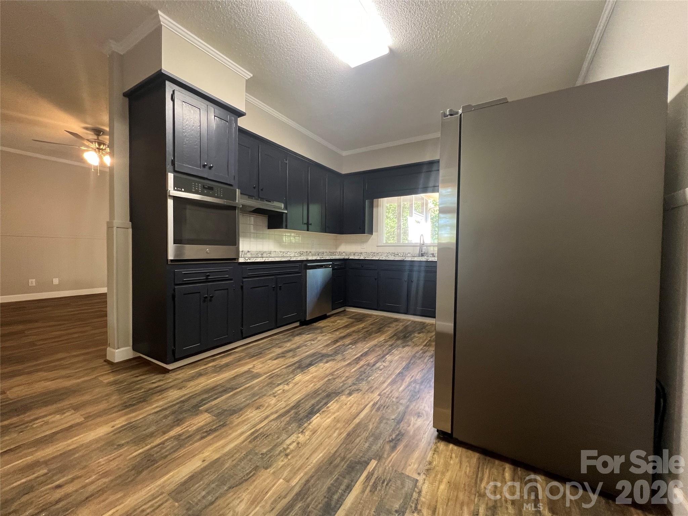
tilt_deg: -2.0
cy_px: 258
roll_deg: -0.9
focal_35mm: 13
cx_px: 344
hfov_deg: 106.2
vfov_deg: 89.9
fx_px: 258
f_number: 1.8
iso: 250
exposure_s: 1/60
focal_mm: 1.57
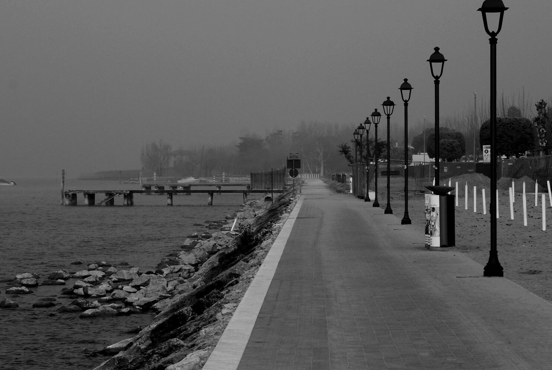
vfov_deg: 10.3
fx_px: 2054
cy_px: 118
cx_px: 340
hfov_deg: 15.3
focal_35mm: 134
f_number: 11
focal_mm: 55
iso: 100
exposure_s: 1/200
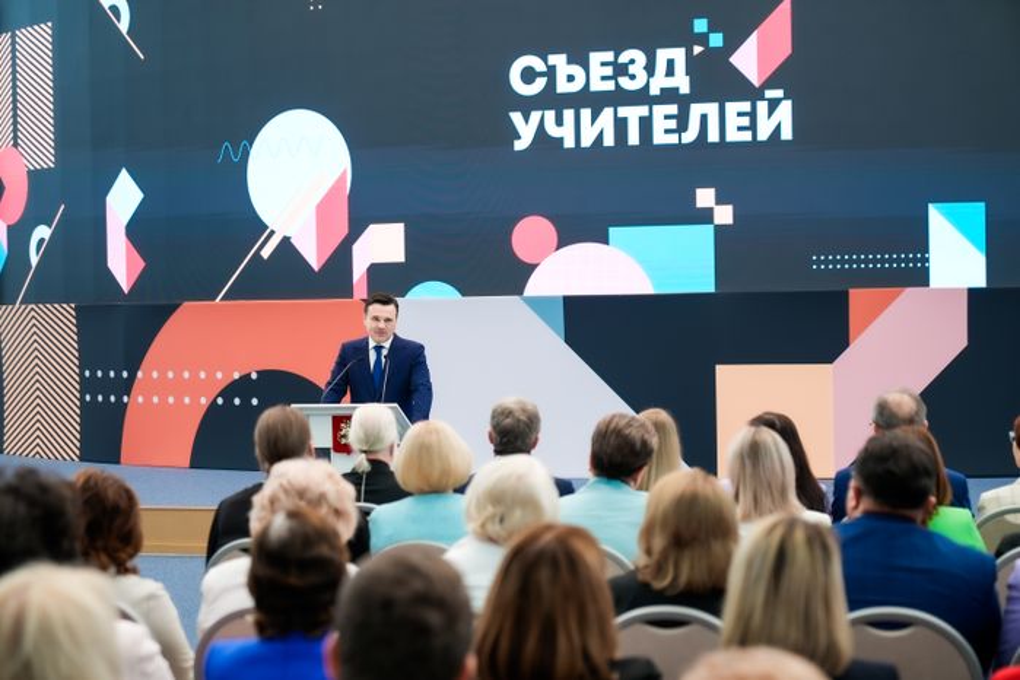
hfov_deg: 30.5
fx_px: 1870
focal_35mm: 66
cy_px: 340
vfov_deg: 20.6
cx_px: 510
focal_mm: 66
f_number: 2.8
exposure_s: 1/50
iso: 250
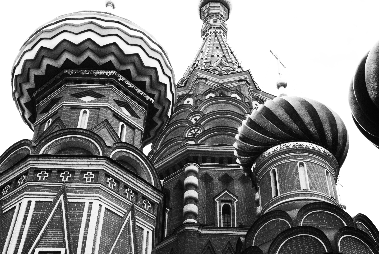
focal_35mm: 56
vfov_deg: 24.5
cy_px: 127
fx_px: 585
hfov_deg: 35.9
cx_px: 190
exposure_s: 1/90
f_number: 19
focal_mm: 37
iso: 400
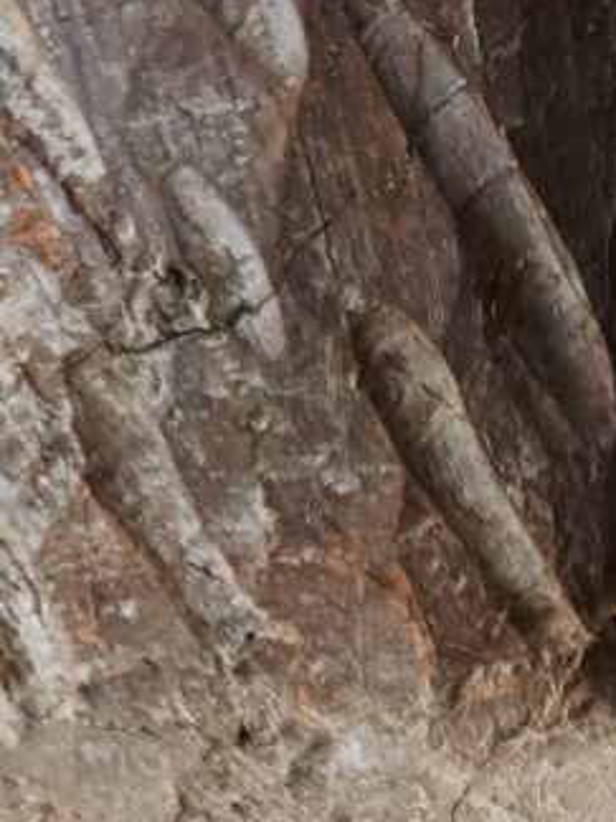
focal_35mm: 89
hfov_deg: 15.8
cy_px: 1294
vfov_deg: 18.9
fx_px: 2112
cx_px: 776
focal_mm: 5.23
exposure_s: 1/20
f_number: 1.8
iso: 800
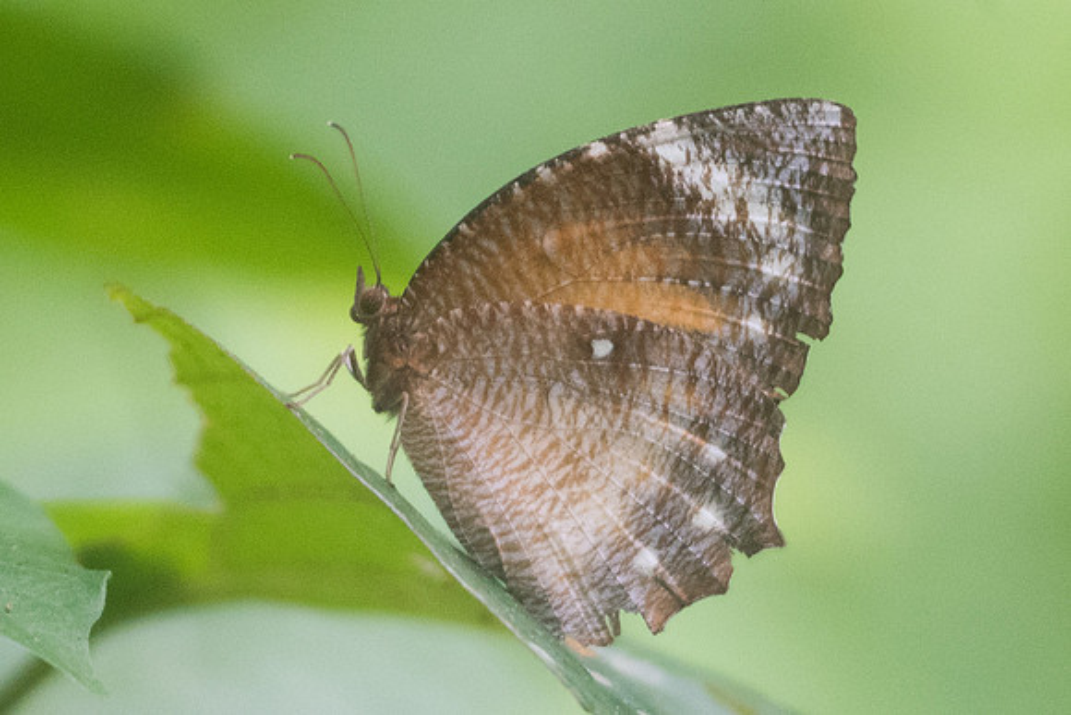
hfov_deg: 3.1
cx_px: 730
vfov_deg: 2.1
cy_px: 305
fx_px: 19789
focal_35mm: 665
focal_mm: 150
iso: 1250
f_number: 3.2
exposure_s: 1/640
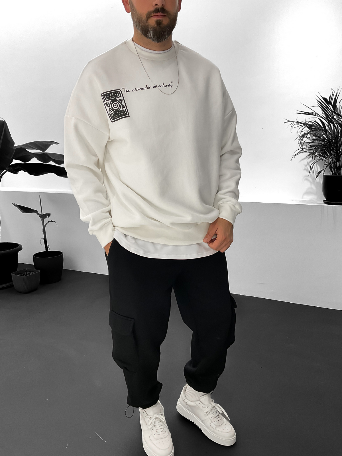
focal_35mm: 29
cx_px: 171
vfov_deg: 61.7
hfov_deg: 48.2
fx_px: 382
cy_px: 228
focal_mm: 3
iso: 50
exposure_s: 1/100
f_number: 1.8
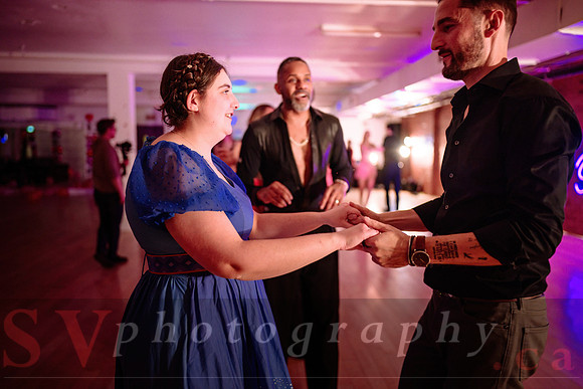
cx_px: 292
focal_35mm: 28
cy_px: 194
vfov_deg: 46.4
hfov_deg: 65.5
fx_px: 454
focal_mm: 28
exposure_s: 1/250
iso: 2500
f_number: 1.4
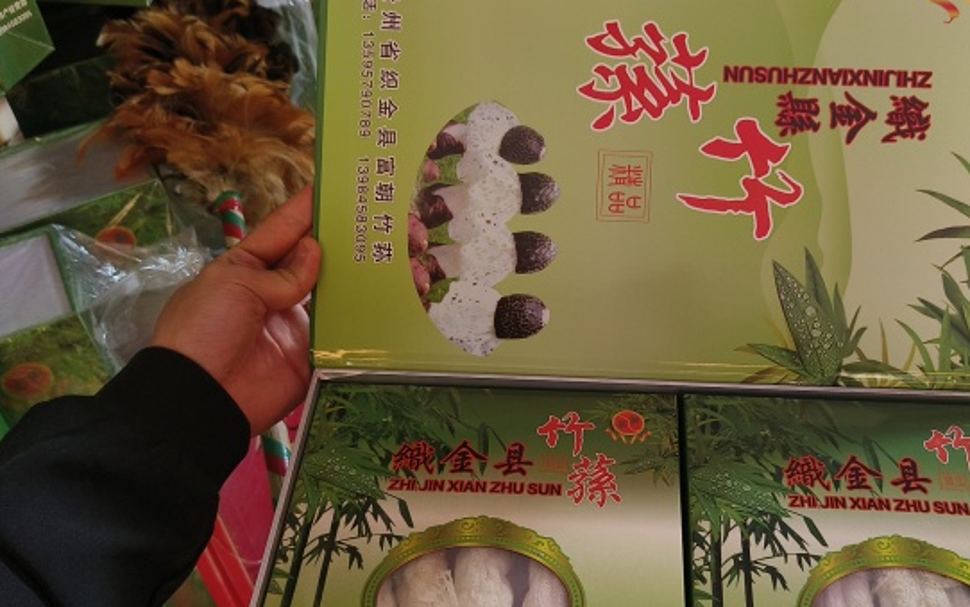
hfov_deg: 53.7
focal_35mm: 36
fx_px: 952
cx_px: 567
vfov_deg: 35.1
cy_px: 390
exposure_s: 1/33.3
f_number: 1.88
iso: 694
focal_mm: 5.56
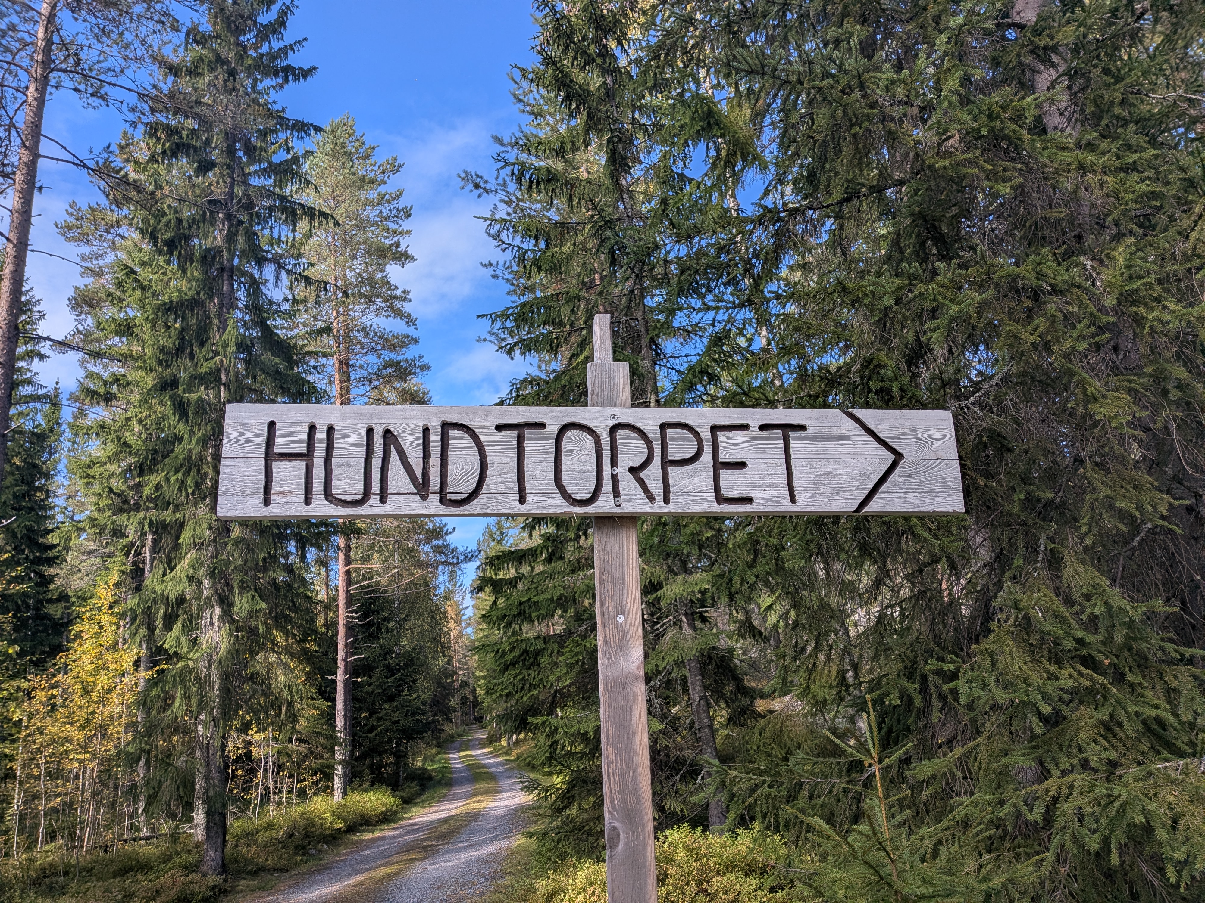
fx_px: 835
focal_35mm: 24
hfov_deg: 71.6
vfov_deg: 56.8
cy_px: 452
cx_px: 602
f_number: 1.7
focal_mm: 4.53
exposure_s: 1/709
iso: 28
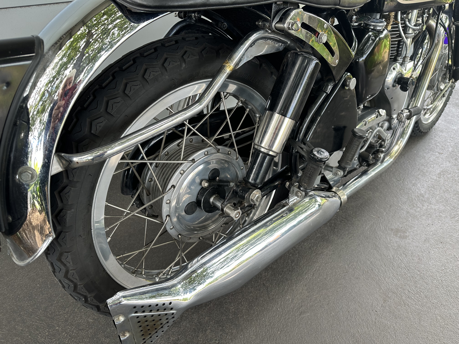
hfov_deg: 71.6
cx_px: 230
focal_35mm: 24
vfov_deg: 56.8
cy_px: 172
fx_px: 318
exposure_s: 1/166
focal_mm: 6.86
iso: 80
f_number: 1.78
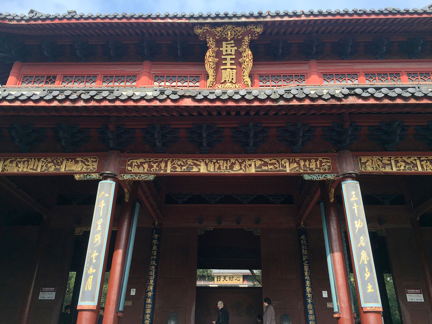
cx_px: 216
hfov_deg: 61.7
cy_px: 162
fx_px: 362
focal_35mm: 29
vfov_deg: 48.2
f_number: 2.2
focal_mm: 4.15
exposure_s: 1/1041
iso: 32
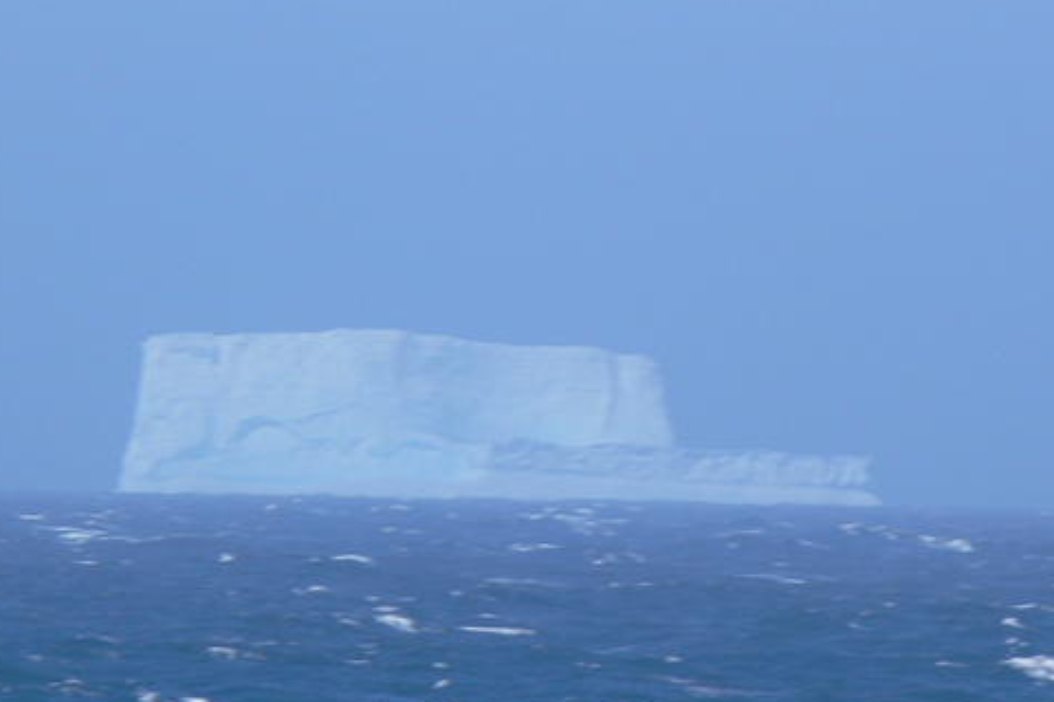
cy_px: 354
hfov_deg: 2.2
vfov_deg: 1.5
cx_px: 548
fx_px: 27188
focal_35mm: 929
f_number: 5.6
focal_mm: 88.8
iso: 80
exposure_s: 1/400
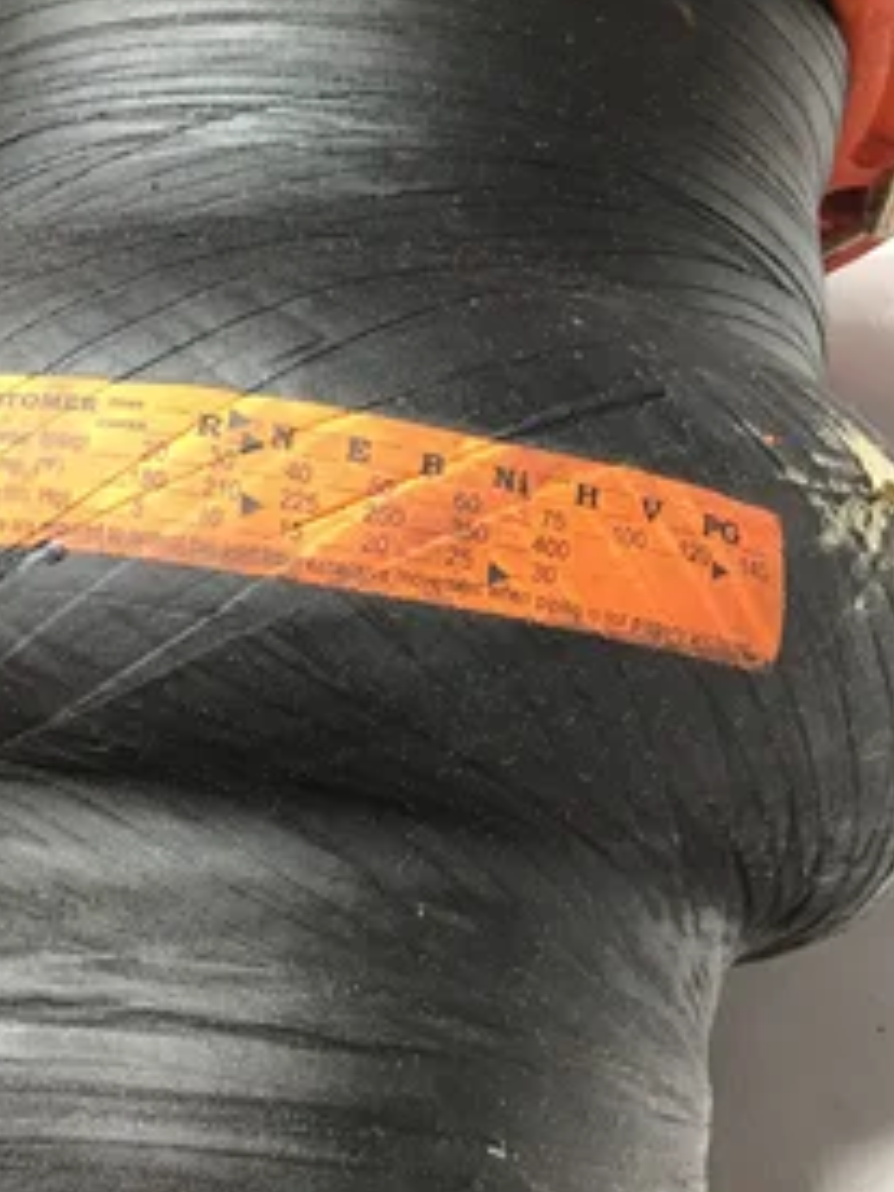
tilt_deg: -46.2
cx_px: 341
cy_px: 419
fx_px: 1550
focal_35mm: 45
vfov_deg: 41.6
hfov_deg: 32.1
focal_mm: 3.3
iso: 50
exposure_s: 1/30
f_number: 2.4
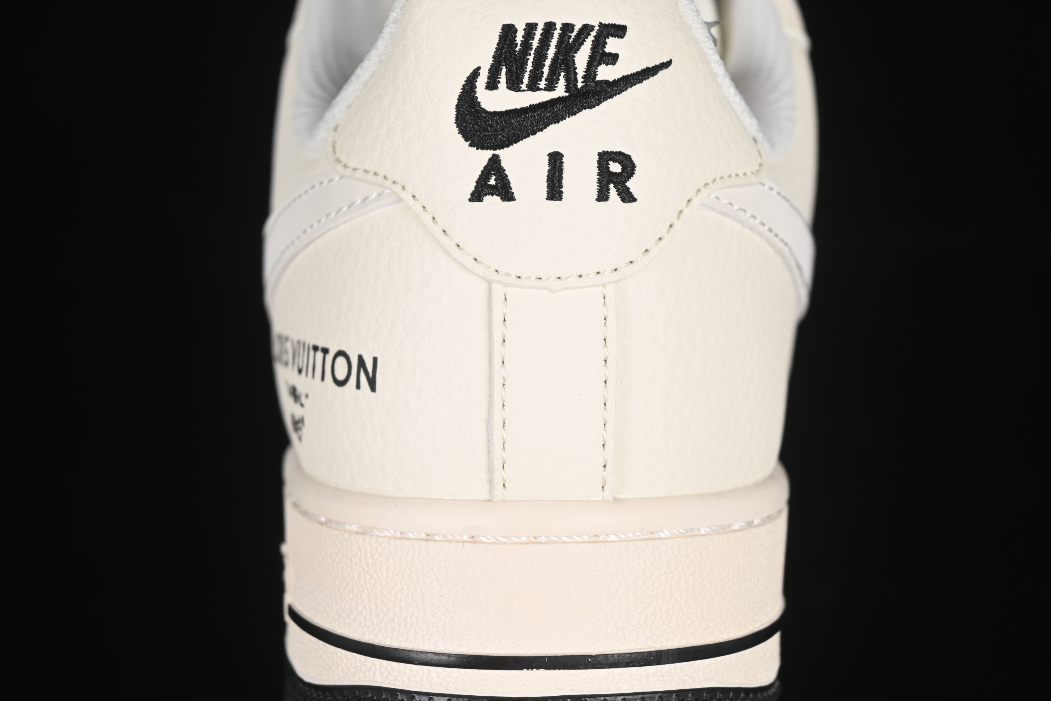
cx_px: 526
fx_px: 2189
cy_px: 350
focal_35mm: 75
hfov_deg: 27.0
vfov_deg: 18.2
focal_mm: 50
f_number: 7.1
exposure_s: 1/80
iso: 160
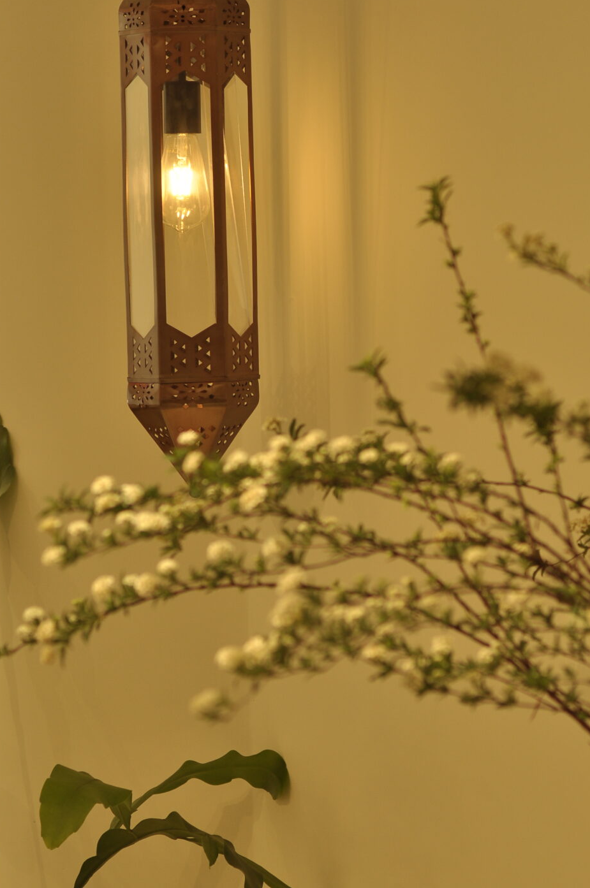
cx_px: 377
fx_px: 4331
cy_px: 393
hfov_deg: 7.8
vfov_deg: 11.7
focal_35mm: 176
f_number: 4
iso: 200
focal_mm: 85
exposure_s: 1/125
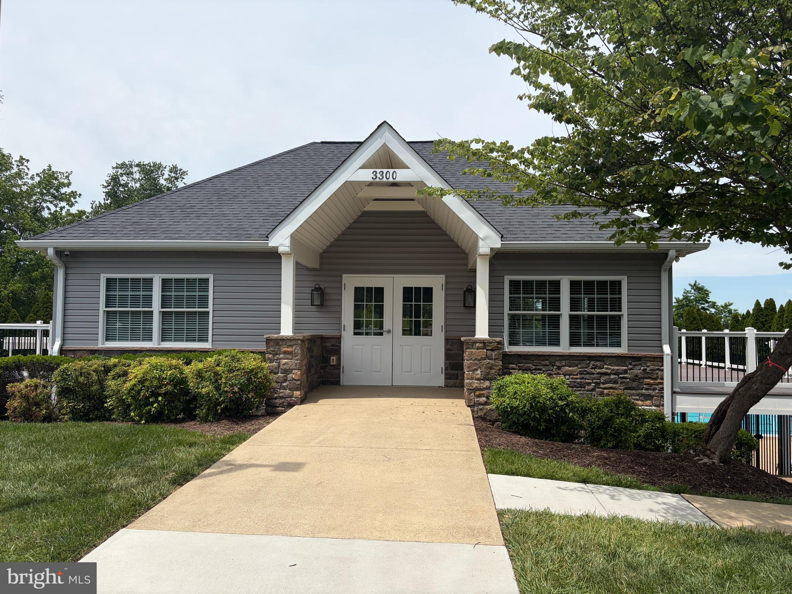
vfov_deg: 53.1
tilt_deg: +3.4
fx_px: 595
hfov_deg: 67.3
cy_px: 297
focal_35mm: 26
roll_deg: -1.6
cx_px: 396
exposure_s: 1/6993
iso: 64
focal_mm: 5.96
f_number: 1.6
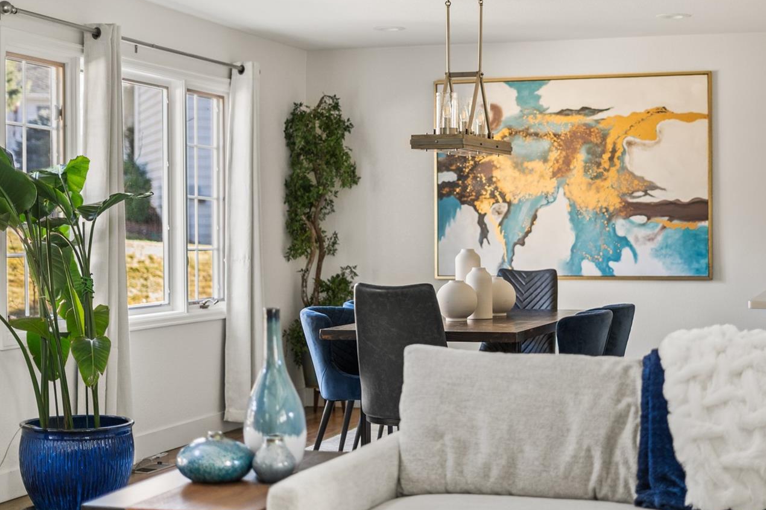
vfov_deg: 21.6
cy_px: 238
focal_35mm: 63
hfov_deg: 31.8
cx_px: 463
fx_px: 1340
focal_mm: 50
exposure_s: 1/13
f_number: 1.8
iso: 500
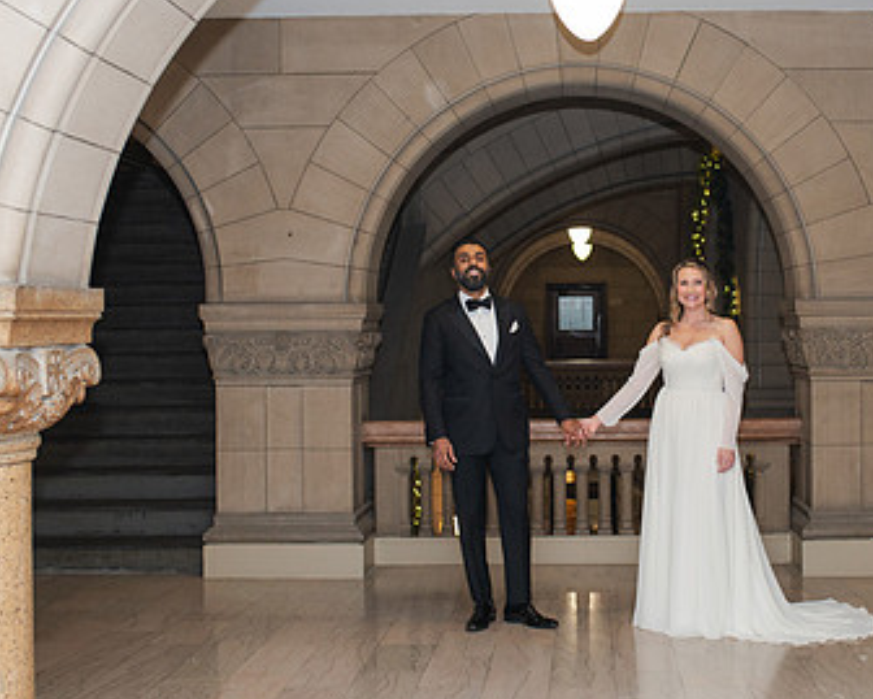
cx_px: 577
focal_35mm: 57
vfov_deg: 26.7
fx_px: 1473
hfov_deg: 32.7
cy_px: 299
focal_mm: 35
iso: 1000
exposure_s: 1/200
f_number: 3.5
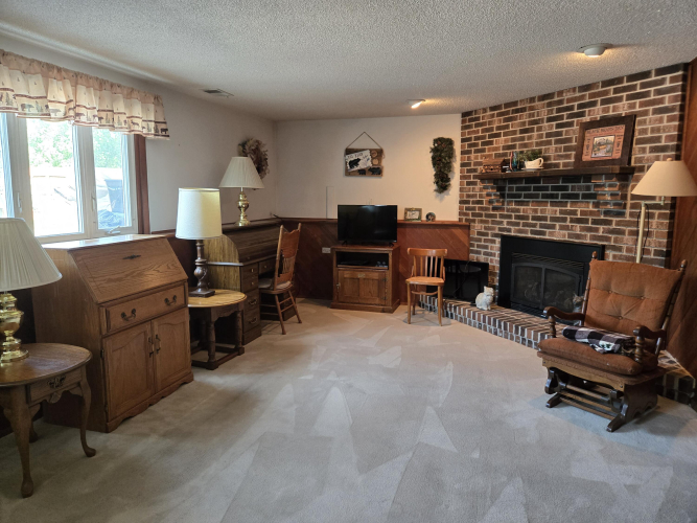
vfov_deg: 58.9
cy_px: 262
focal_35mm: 23
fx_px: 463
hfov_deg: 73.9
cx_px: 348
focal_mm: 5.4
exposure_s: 1/120
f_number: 1.8
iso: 400
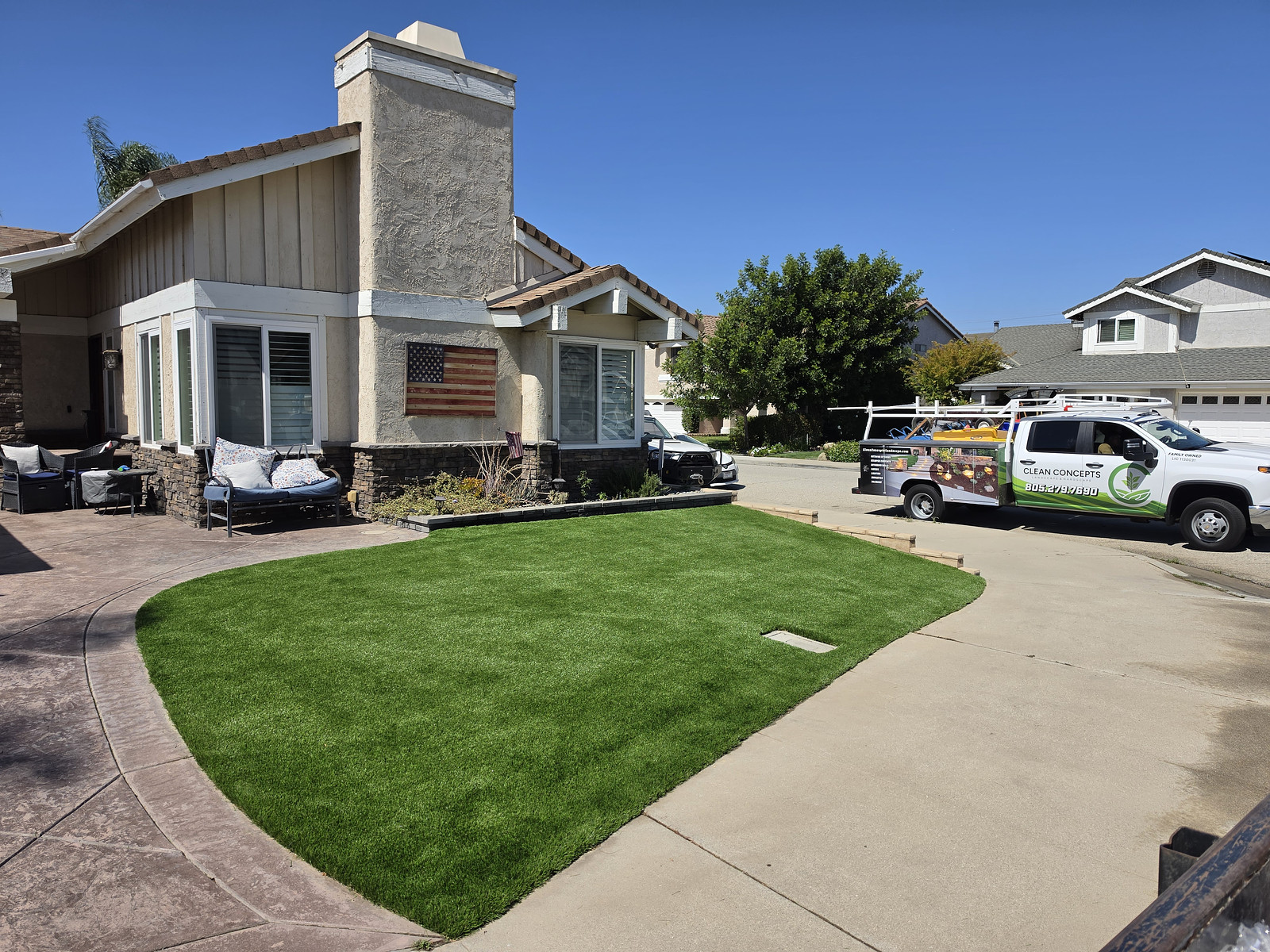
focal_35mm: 23
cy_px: 476
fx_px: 844
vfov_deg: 58.9
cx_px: 635
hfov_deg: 73.9
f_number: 1.4
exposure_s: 1/7939
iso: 50
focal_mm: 6.5
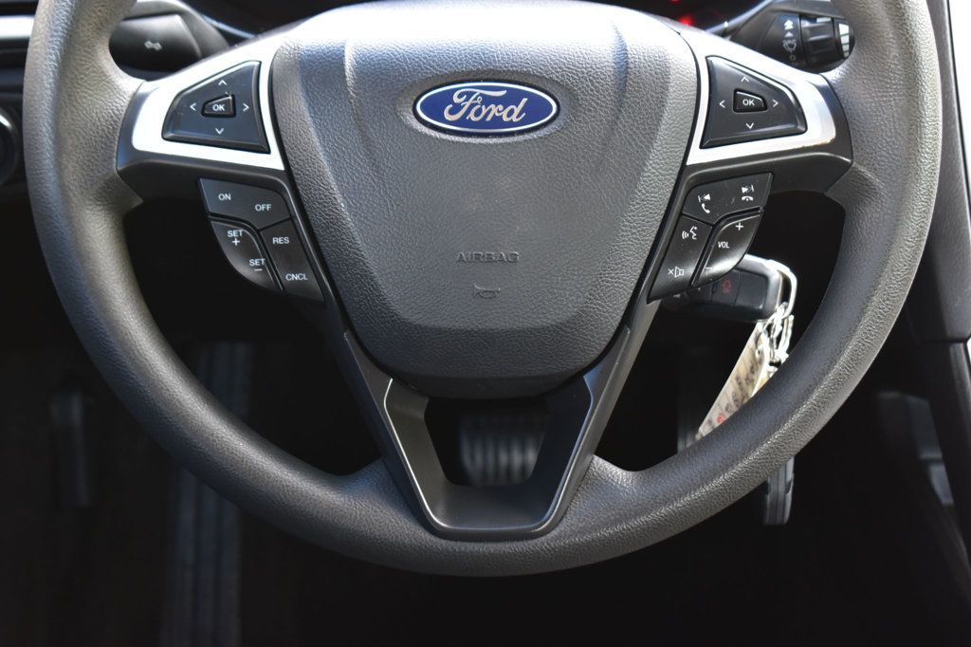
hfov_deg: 28.1
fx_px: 1941
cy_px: 324
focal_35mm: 72
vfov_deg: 18.9
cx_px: 486
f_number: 6.3
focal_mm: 48
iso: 560
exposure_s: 1/15
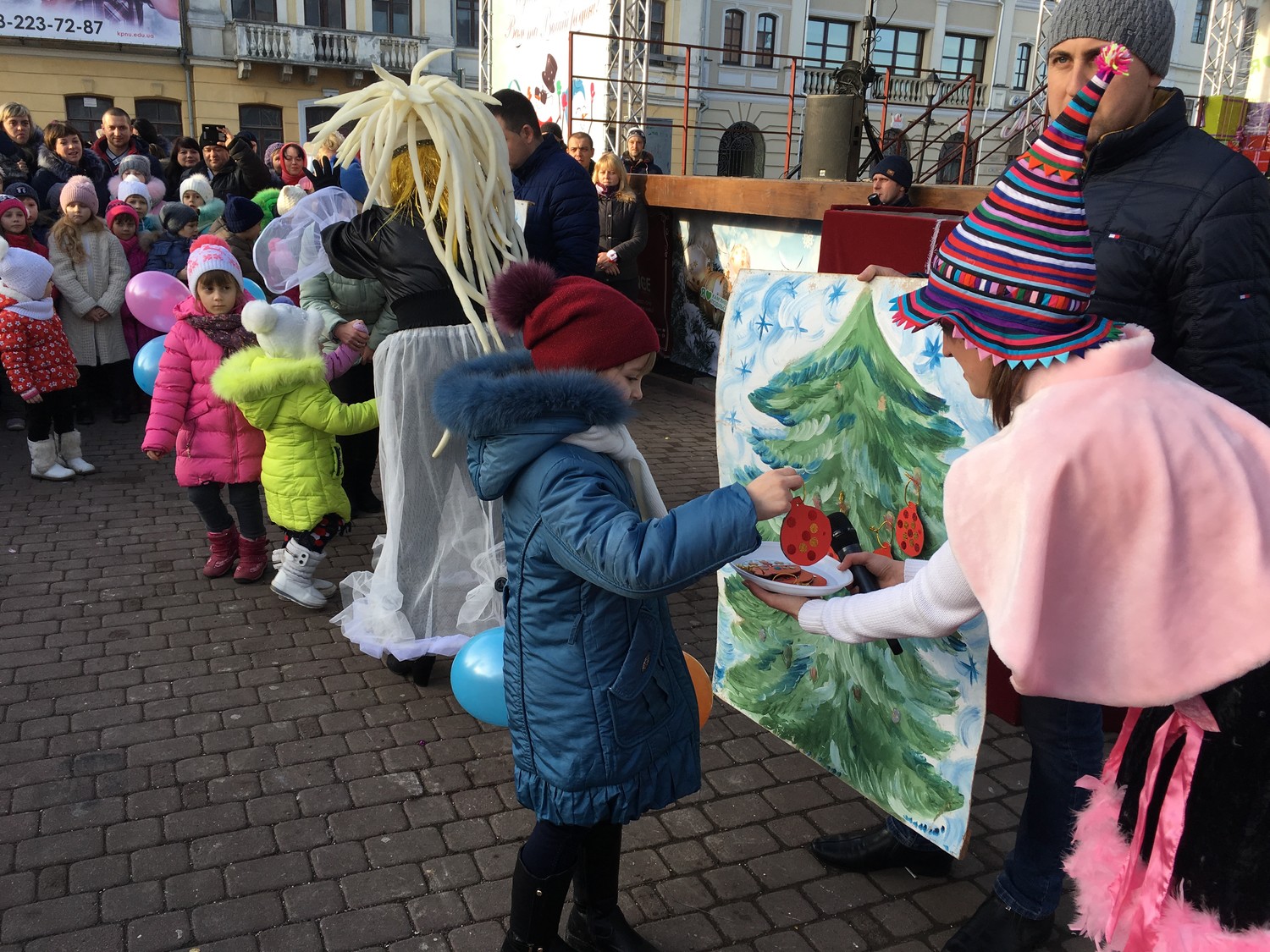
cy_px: 476
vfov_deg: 48.2
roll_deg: -2.8
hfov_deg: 61.7
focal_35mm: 29
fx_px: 1064
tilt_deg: -15.7
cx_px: 635
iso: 25
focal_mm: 4.15
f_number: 2.2
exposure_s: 1/257
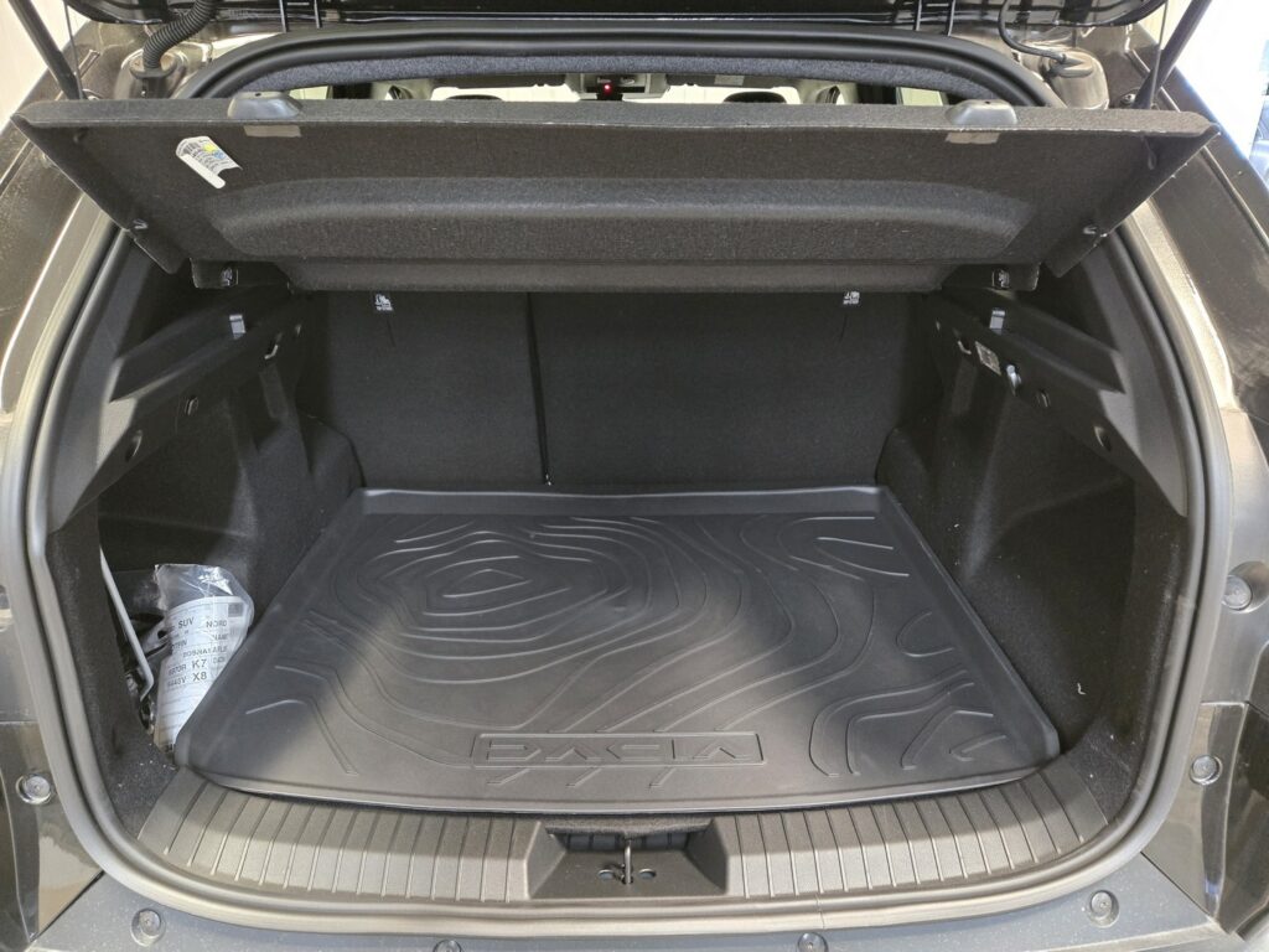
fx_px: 843
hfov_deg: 73.9
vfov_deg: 58.9
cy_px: 476
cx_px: 634
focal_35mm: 23
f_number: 1.8
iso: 1600
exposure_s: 1/50
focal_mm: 5.4
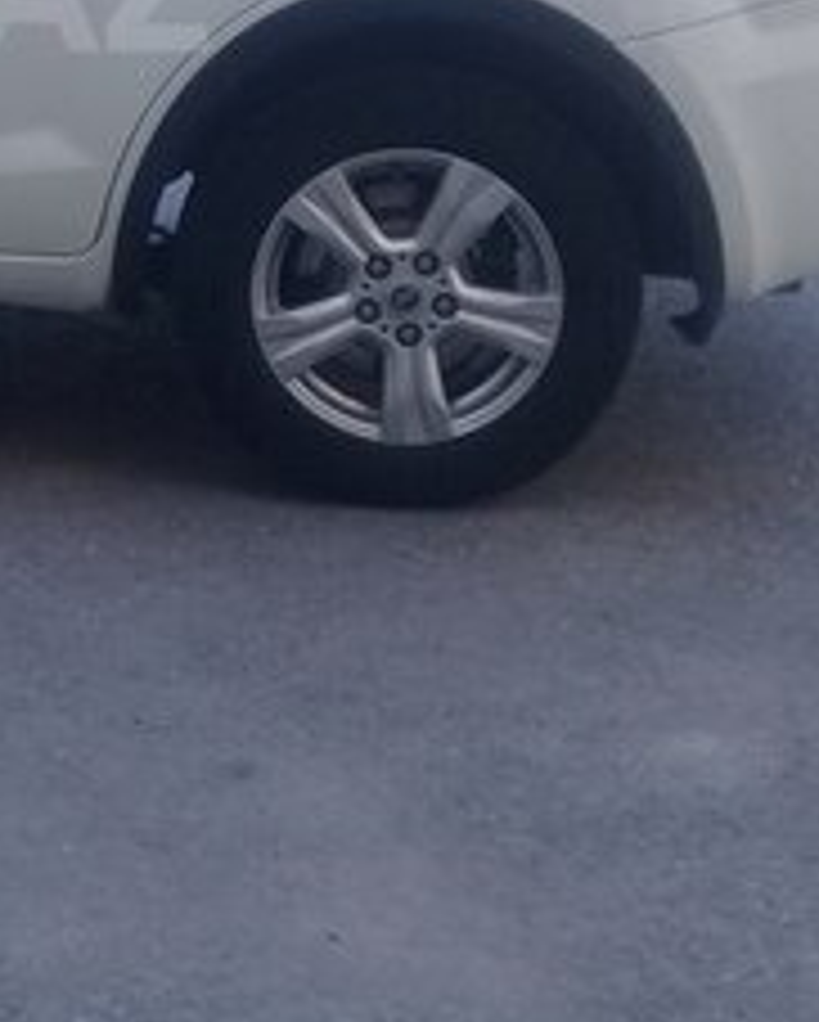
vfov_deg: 20.9
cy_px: -16
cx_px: -252
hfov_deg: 16.5
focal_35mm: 88
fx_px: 2663
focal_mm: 3.3
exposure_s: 1/268
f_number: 2.2
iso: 50
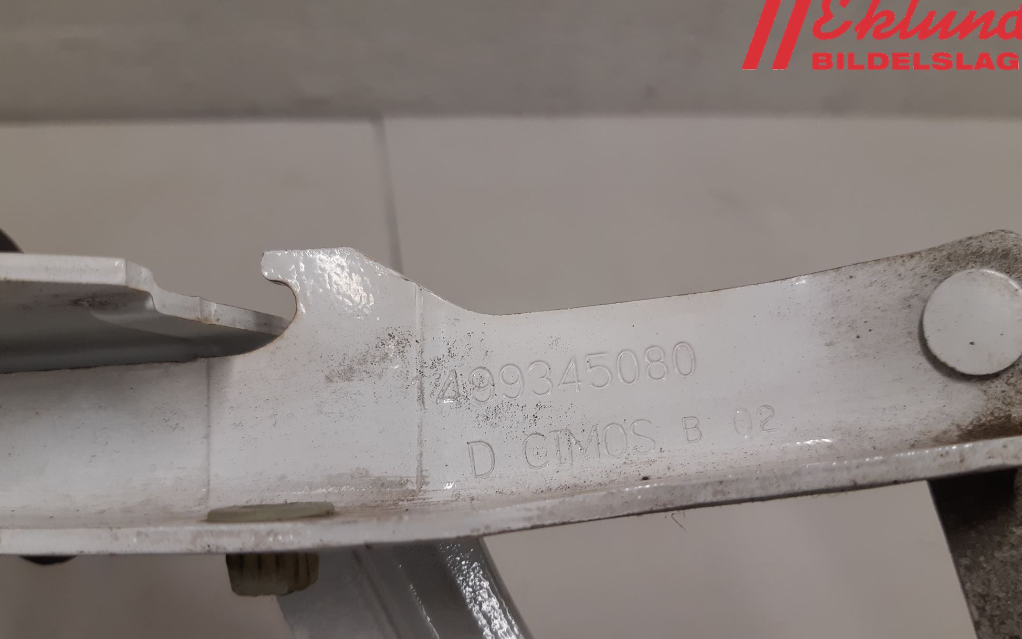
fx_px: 808
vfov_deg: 42.9
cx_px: 526
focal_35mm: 29
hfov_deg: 64.6
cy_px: 384
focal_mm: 3.93
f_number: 1.7
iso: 80
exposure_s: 1/50
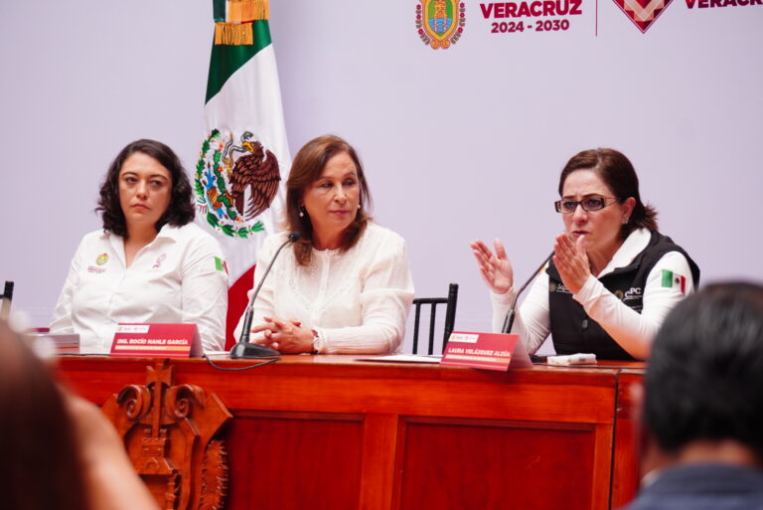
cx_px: 382
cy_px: 255
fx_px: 3467
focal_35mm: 164
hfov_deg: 12.6
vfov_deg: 8.4
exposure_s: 1/250
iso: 320
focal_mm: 109
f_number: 5.6
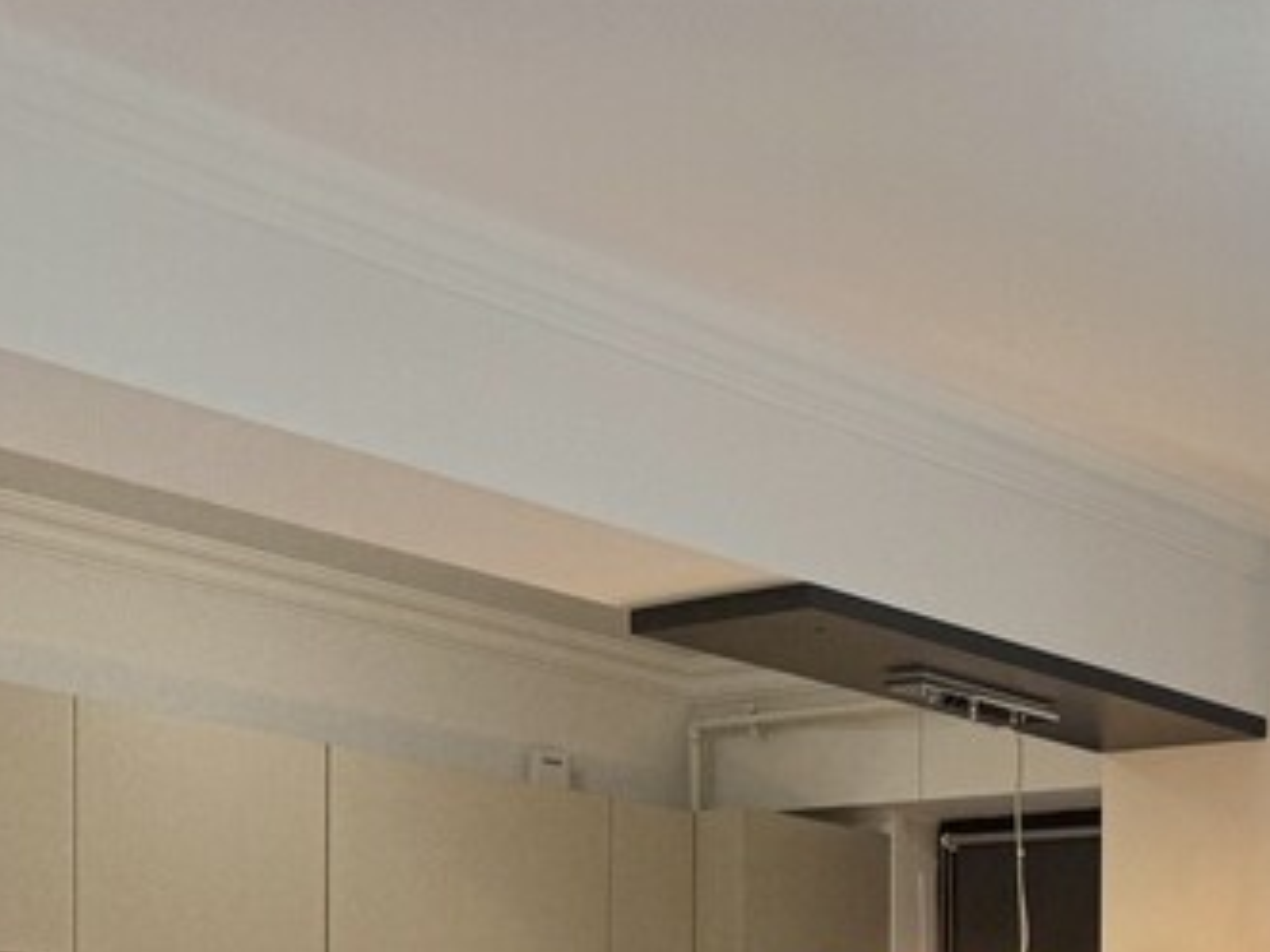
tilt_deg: -2.7
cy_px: 1415
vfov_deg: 17.9
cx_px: 1733
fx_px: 2715
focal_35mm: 74
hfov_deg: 22.9
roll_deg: -1.6
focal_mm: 6.76
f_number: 1.78
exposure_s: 1/198
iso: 64
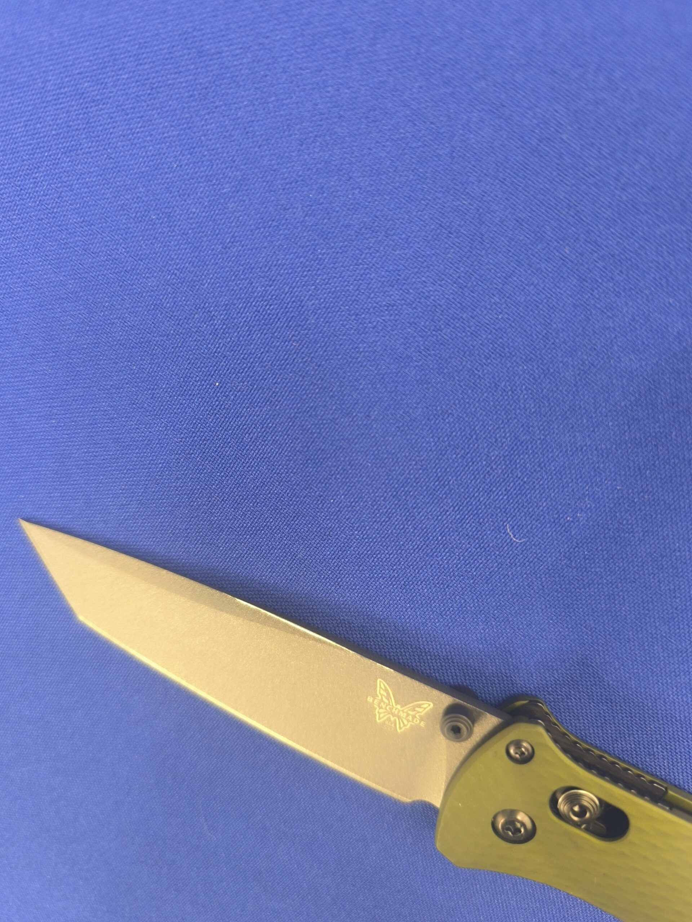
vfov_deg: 73.9
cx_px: 346
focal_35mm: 23
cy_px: 461
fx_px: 613
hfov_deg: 58.9
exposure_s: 1/25
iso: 1000
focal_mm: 6.14
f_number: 1.65
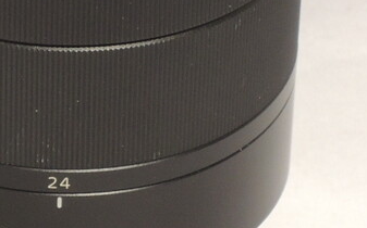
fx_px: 3778
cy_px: 41
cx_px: 25
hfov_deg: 5.6
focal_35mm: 378
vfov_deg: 3.5
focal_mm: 17.9
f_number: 4.9
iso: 400
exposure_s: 1/50
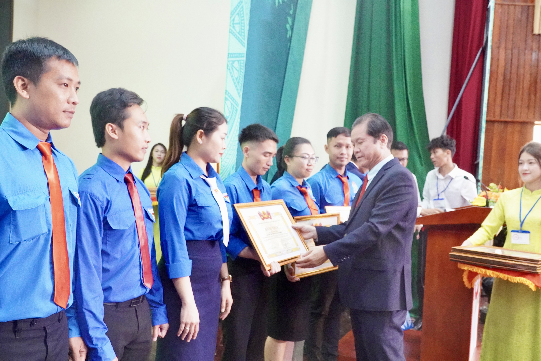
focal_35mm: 32
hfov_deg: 59.5
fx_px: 473
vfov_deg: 41.7
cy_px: 180
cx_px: 270
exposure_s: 1/250
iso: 10000
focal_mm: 21
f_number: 5.6
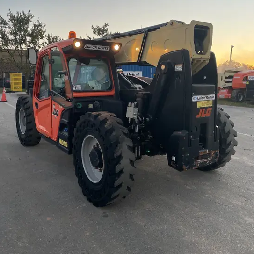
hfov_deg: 52.5
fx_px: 257
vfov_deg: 52.1
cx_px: 127
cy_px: 99
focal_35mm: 31
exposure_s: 1/187
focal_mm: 4.2
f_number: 1.6
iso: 32
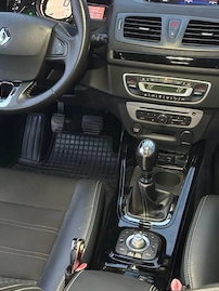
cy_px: 123
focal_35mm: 52
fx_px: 438
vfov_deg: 36.7
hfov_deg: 28.1
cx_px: 113
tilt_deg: -26.2
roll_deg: -2.2
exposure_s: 1/30
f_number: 1.78
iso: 1000
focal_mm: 6.76
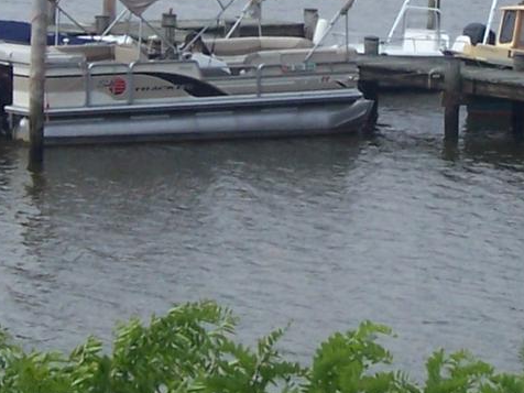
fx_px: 3451
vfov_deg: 6.5
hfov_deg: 8.7
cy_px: 28
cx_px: 252
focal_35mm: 228
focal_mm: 8.6
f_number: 6.7
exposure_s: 1/350
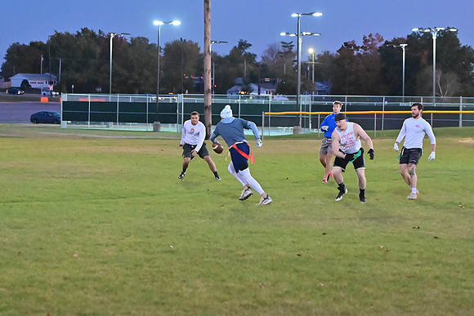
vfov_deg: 13.0
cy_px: 158
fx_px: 1383
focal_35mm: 105
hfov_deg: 19.5
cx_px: 237
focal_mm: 70
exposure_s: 1/500
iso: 6400
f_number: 4
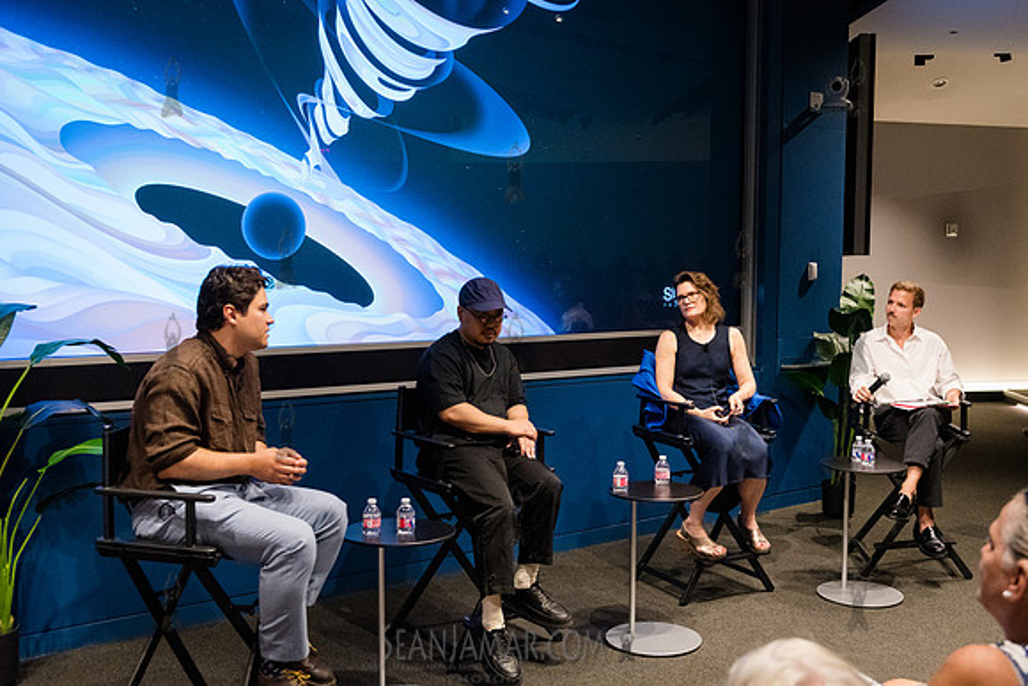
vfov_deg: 35.7
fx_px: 1065
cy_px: 342
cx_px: 533
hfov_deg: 51.5
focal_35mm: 37
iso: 6400
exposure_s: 1/250
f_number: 3.5
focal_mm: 35
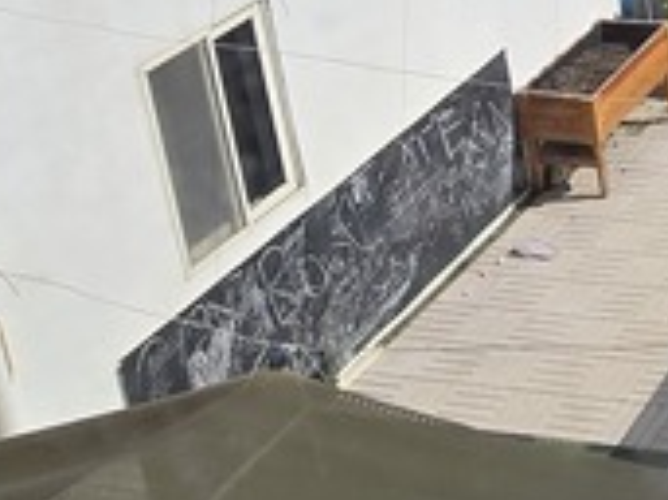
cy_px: -262
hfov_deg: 19.8
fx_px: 1504
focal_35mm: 78
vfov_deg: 17.0
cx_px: 1133
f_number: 2.2
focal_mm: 2.2
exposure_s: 1/2417
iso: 50
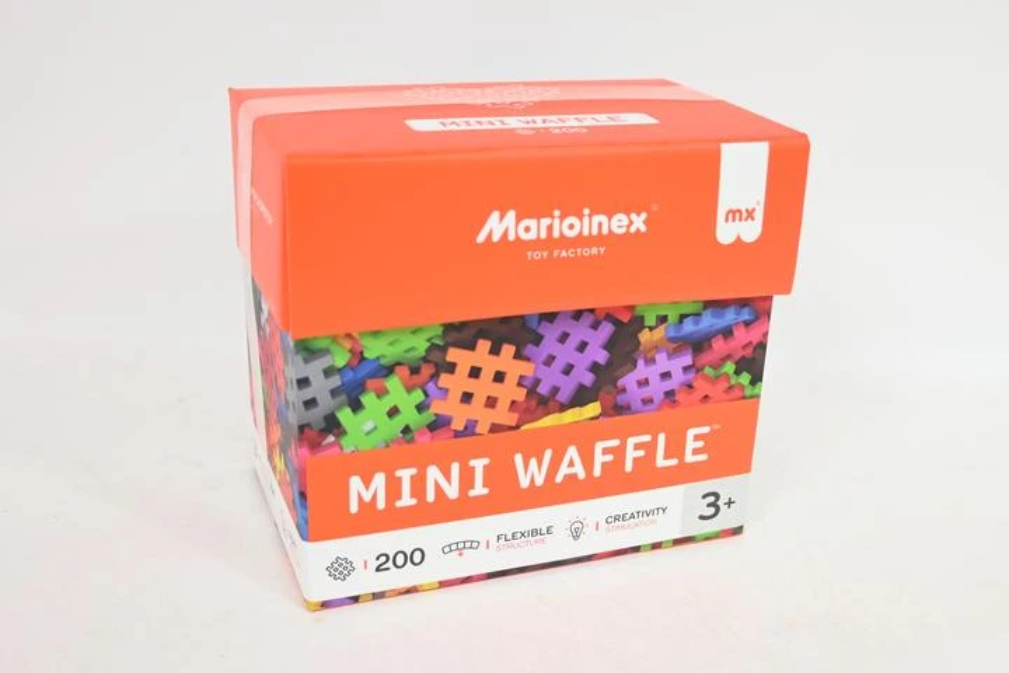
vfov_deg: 32.4
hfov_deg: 47.2
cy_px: 336
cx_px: 504
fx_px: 1156
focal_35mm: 41
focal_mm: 27.5
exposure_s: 1/125
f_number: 4.5
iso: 500
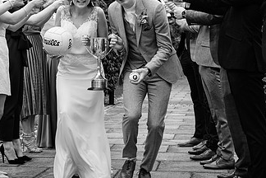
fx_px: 643
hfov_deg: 23.4
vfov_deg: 15.7
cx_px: 115
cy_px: 51
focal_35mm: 87
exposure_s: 1/500
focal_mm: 29.2
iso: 320
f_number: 2.8
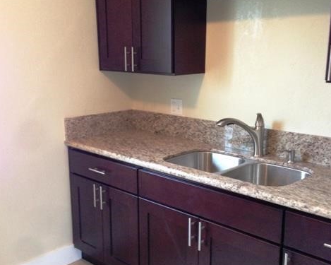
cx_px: 165
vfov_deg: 34.1
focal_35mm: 44
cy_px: 143
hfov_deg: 42.0
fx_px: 431
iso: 250
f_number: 2.4
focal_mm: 4.12
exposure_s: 1/20
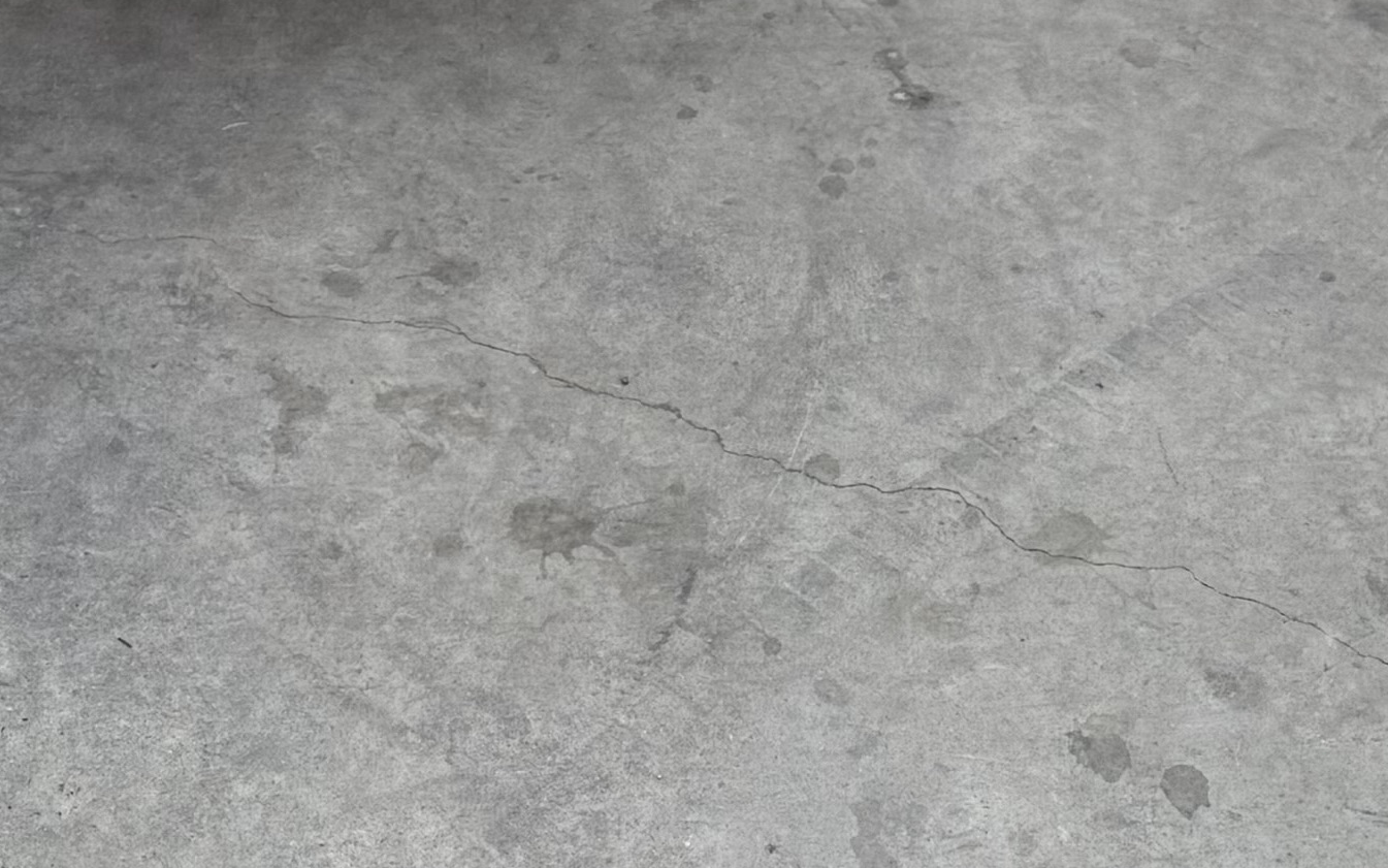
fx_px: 4086
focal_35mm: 108
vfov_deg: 9.4
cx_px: 725
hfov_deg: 19.3
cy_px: -1797
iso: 80
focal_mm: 6.76
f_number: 1.78
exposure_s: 1/349
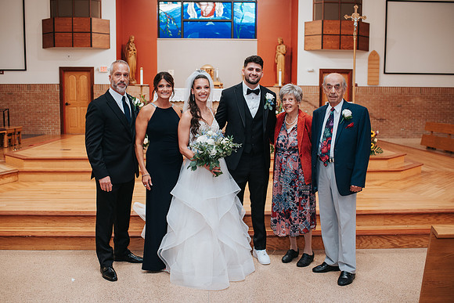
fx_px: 458
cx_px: 223
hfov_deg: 52.7
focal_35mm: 36
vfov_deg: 36.6
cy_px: 152
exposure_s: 1/125
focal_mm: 35
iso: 900
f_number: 2.8
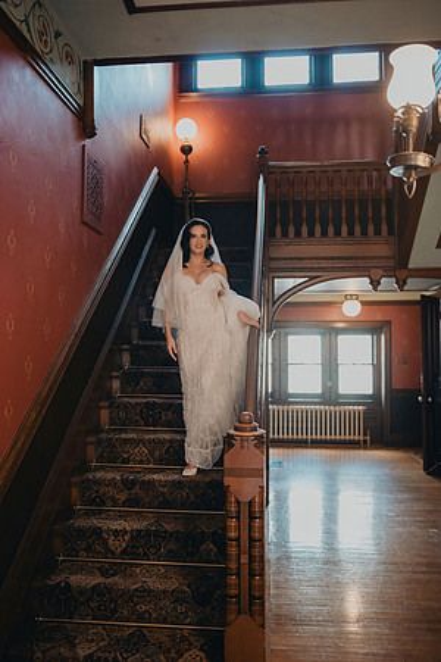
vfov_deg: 63.7
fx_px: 533
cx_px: 220
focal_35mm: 29
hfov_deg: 45.0
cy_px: 331
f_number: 2.8
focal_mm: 29
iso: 1250
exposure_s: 1/100
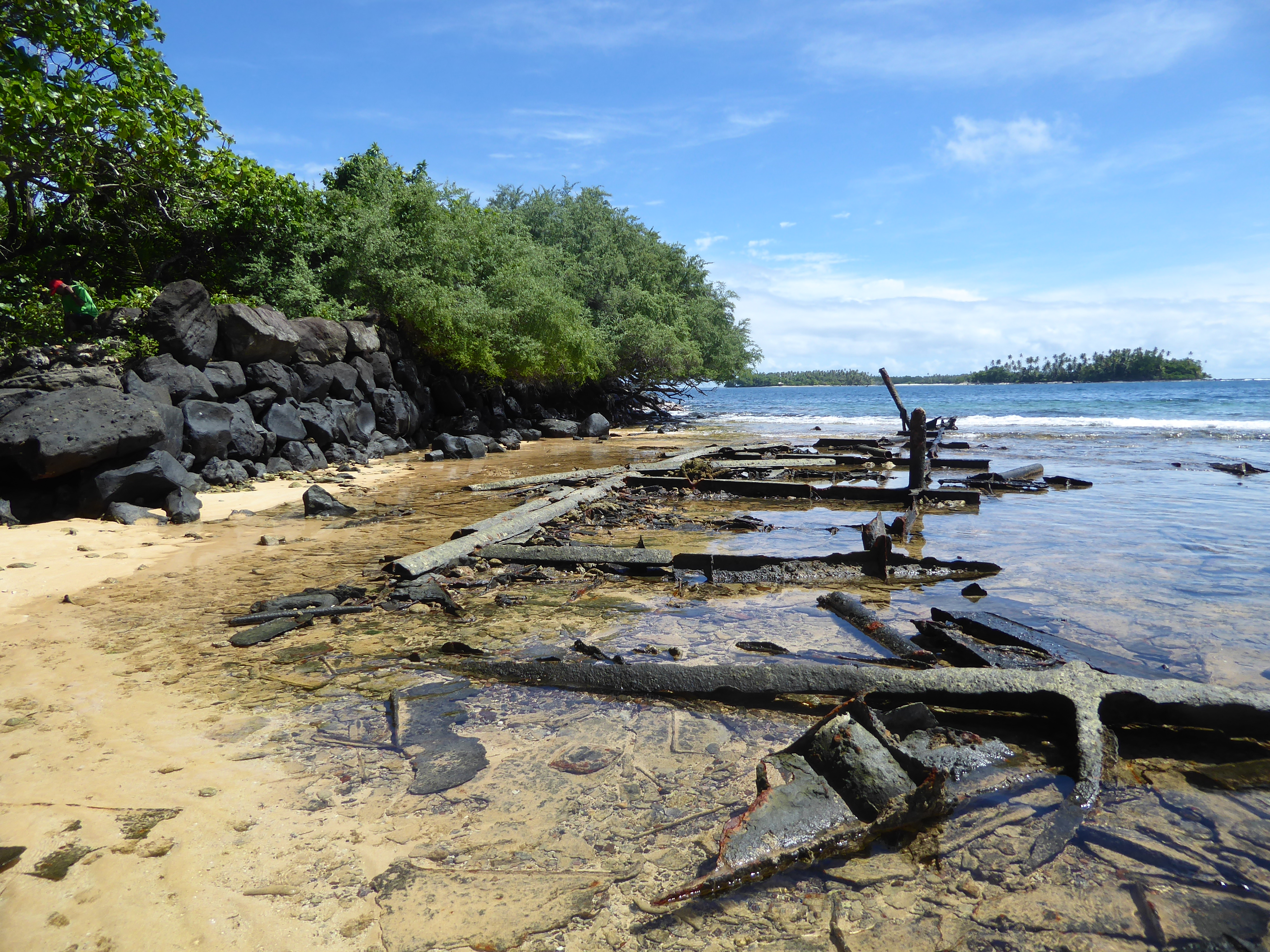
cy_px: 476
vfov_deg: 54.9
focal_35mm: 25
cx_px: 635
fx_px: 917
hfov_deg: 69.4
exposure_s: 1/1000
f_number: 3.3
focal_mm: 4.3
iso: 80
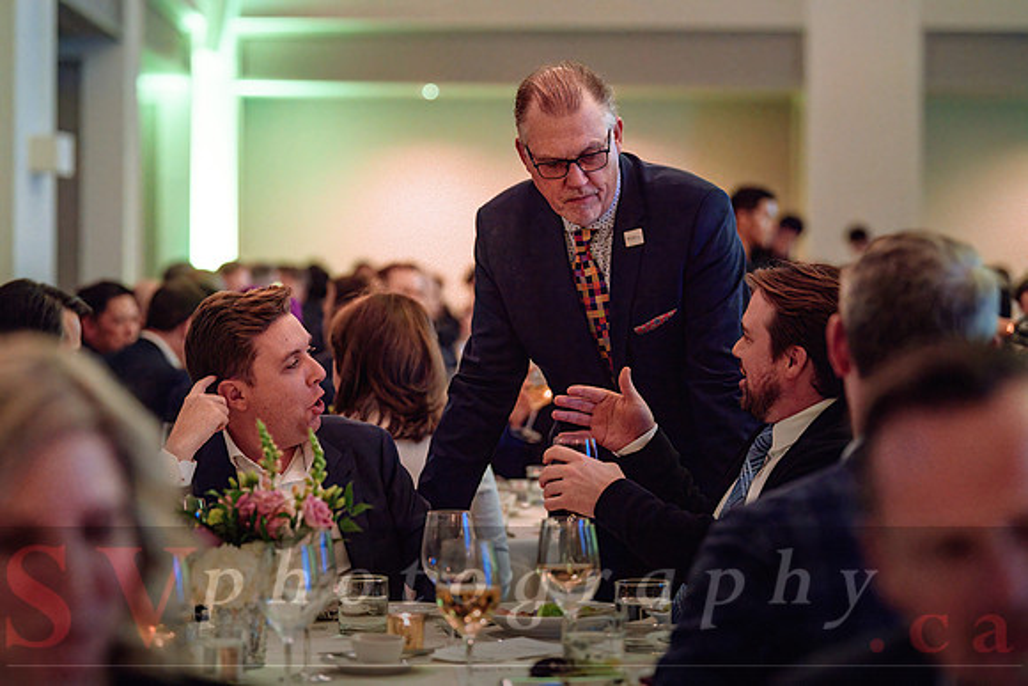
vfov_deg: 12.2
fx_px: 3215
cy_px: 308
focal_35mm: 113
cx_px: 514
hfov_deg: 18.2
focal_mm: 102
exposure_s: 1/160
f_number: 2.8
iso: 3200
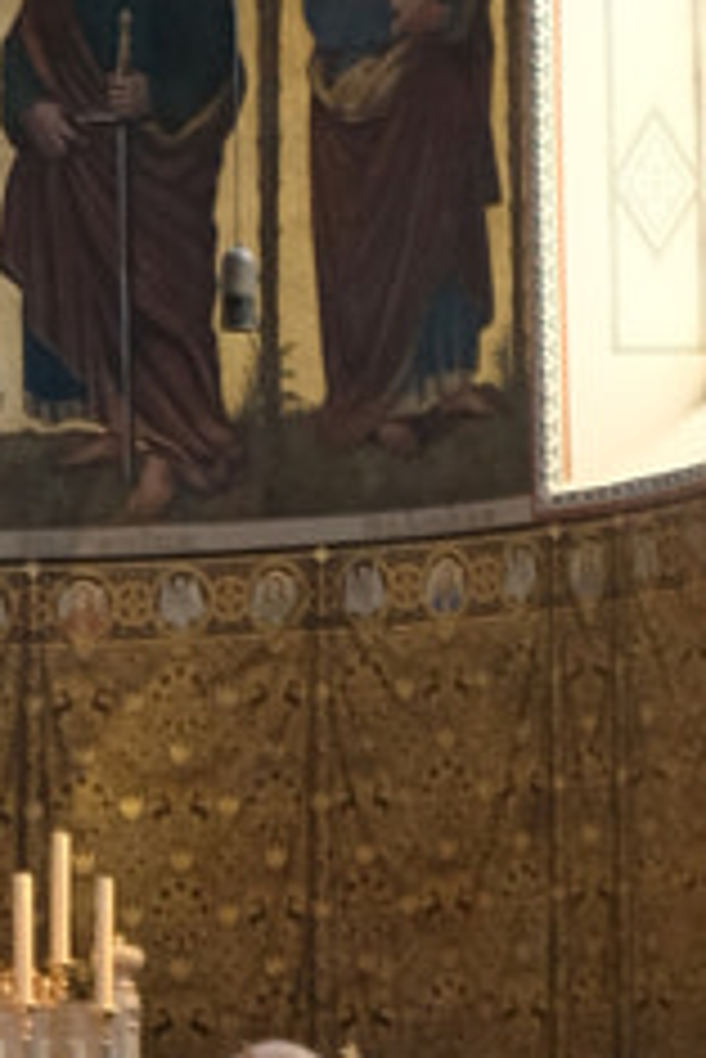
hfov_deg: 4.5
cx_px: -308
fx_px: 8988
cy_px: -437
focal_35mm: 306
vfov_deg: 6.7
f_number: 5.6
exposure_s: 1/26
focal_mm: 30.2
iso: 800
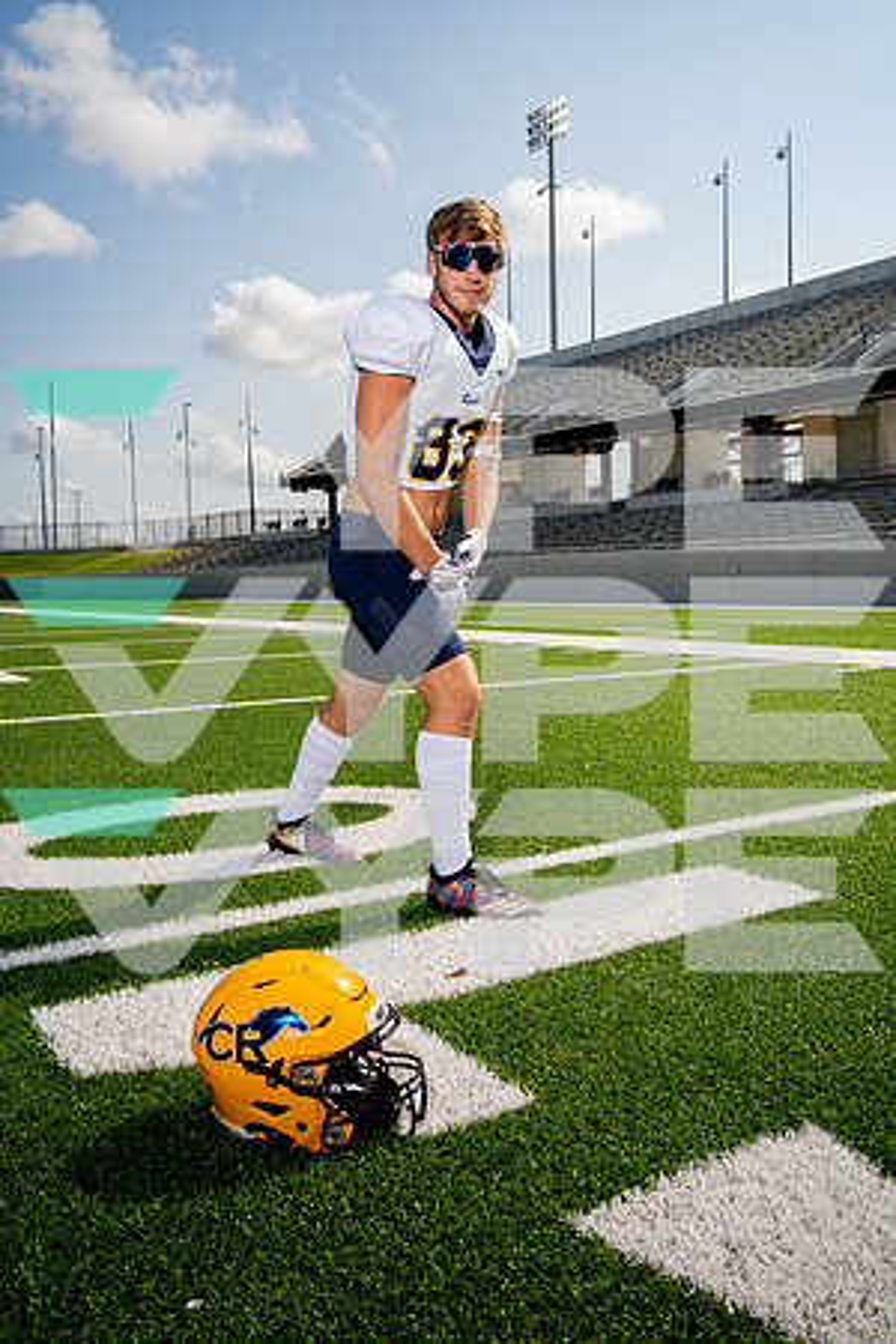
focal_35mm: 30
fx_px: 1120
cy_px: 672
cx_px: 448
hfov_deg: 43.6
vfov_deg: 61.9
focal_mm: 30
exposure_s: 1/250
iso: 100
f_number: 7.1
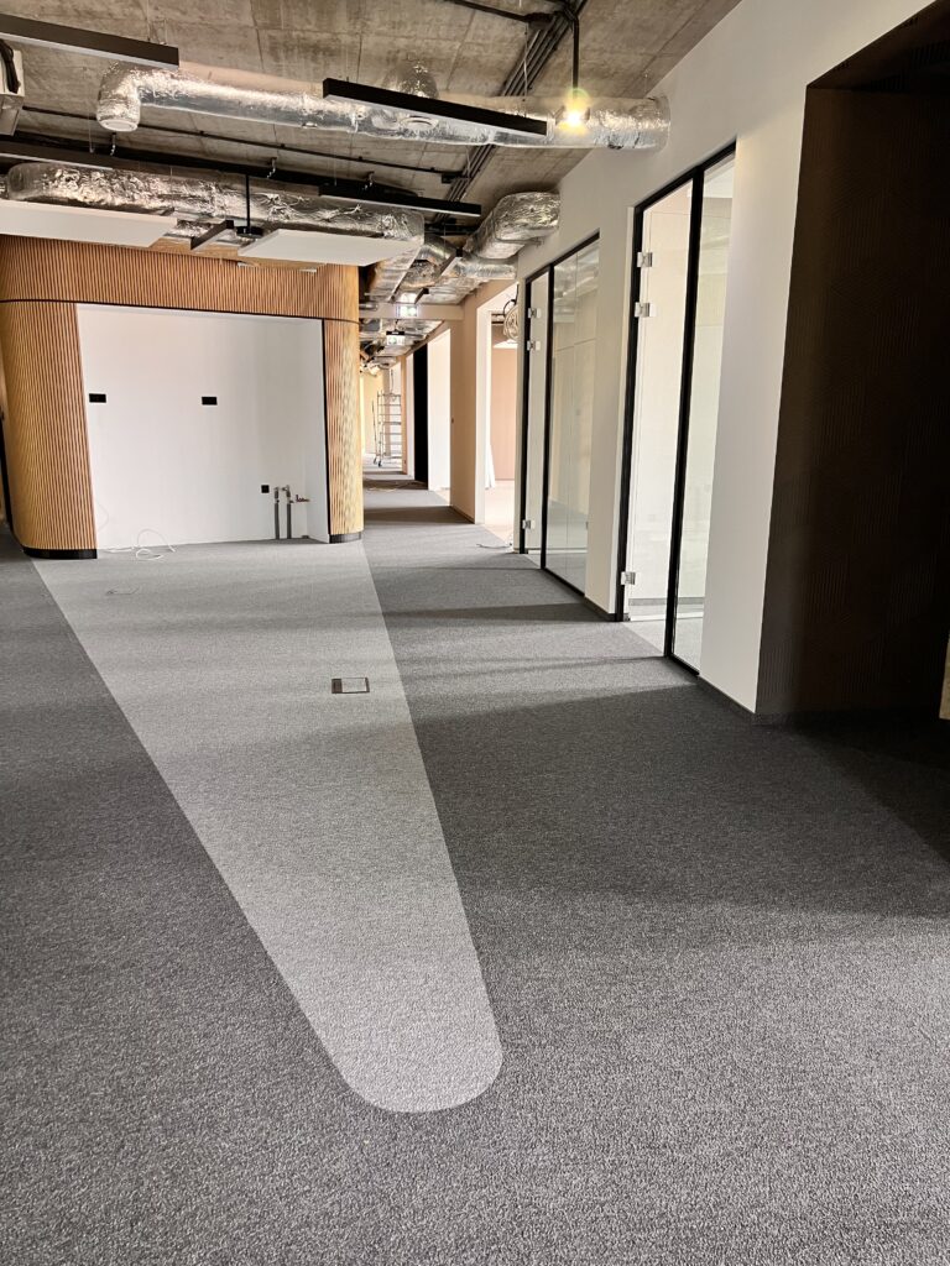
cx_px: 475
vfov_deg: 67.3
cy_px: 633
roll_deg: +0.0
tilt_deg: -12.4
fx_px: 951
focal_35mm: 26
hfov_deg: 53.1
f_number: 1.5
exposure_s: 1/60
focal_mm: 5.7
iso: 160
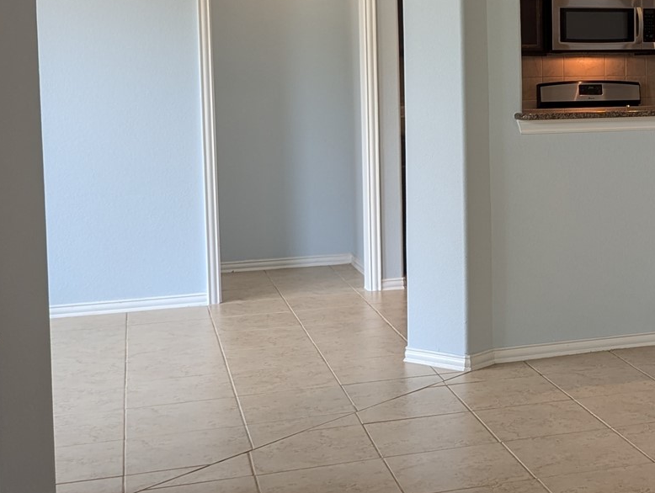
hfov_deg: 29.1
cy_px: 130
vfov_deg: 23.1
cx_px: 621
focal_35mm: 63
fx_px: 1194
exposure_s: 1/60
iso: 60
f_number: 1.85
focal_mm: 6.81
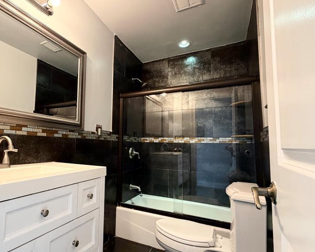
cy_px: 130
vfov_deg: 68.1
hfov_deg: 79.4
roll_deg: -1.3
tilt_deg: +4.6
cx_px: 126
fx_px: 186
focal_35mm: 20
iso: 200
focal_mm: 2.22
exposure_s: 1/60
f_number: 2.2
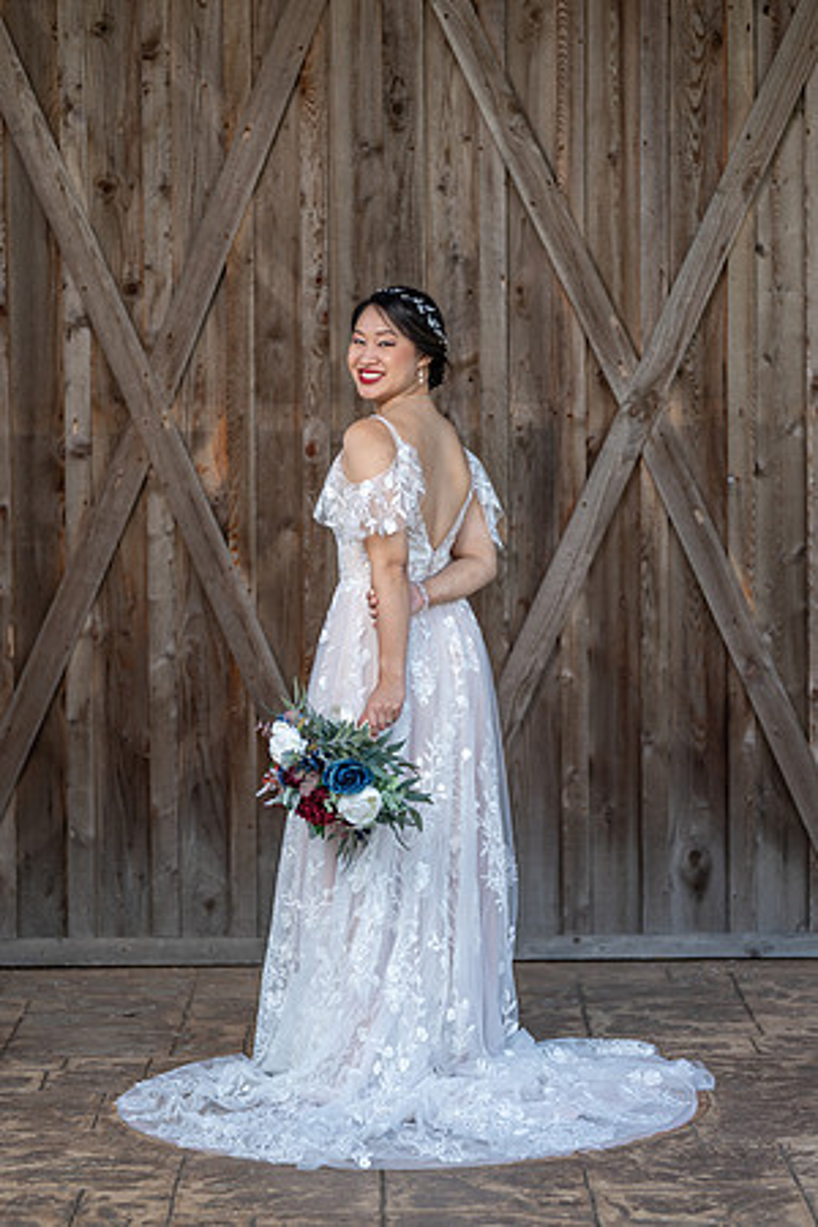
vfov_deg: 18.4
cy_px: 614
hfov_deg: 12.3
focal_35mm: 111
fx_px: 3783
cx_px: 409
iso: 50
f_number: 2.8
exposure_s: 1/250
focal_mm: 111
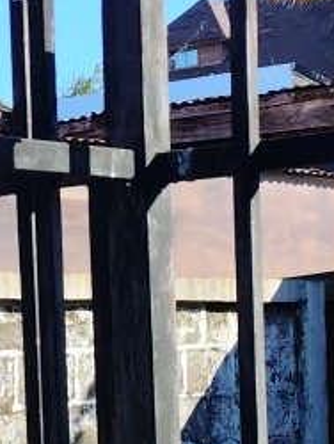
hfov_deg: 10.2
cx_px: -66
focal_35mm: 144
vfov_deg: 13.5
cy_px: 465
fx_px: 1849
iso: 50
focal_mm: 4.71
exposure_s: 1/834
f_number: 1.79
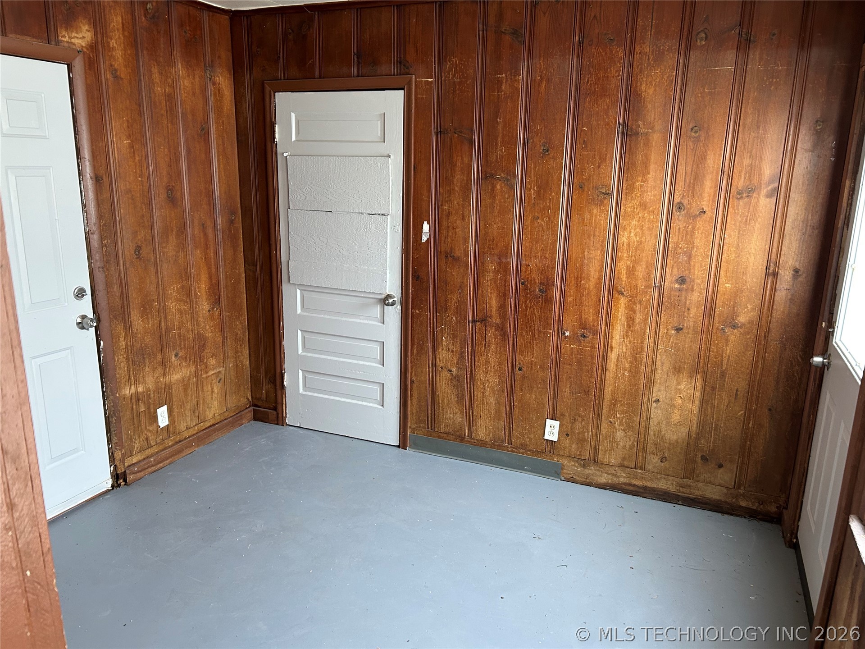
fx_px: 650
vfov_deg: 53.1
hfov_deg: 67.3
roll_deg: -0.9
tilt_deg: -14.7
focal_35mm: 26
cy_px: 324
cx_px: 432
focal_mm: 5.7
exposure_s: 1/60
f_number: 1.5
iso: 160
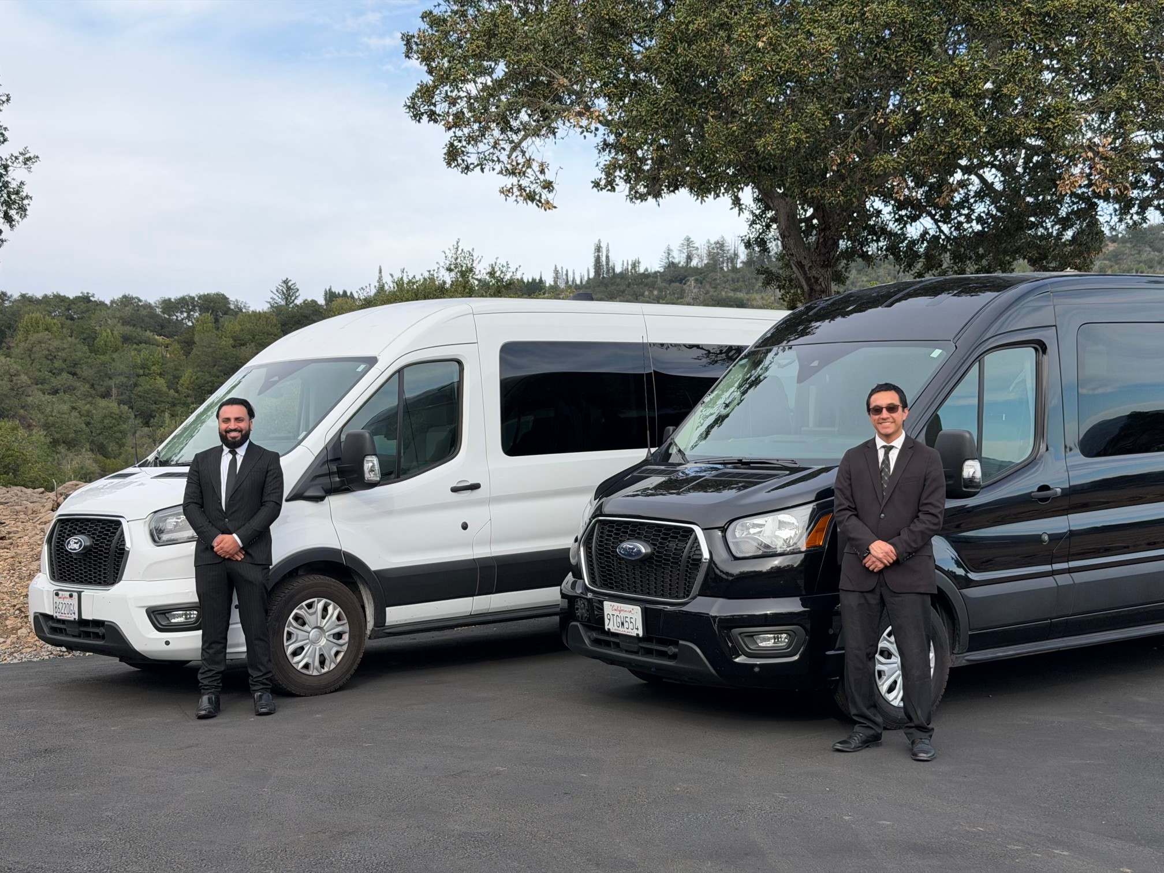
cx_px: 582
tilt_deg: +2.6
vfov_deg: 30.3
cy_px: 436
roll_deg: +0.3
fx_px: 1614
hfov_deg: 39.7
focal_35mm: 48
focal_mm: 6.76
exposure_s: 1/1608
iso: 64
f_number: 1.78
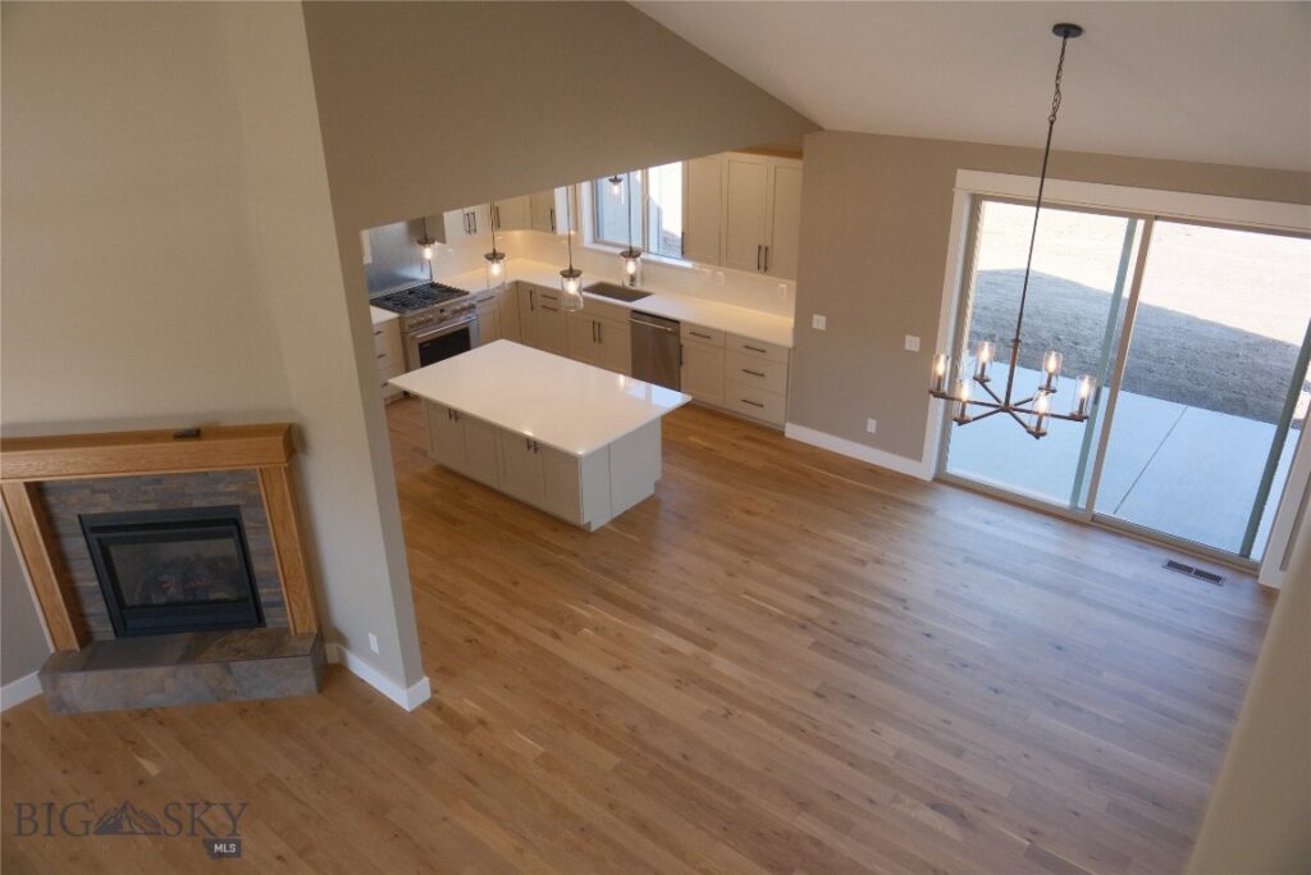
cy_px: 438
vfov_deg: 53.1
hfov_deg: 73.7
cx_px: 656
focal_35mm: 24
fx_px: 874
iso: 1250
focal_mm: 16
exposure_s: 1/320
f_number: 3.6
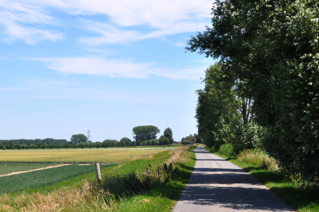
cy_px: 148
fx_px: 504
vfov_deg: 23.6
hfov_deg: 34.6
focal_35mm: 57
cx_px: 94
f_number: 9
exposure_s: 1/320
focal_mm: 26
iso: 200
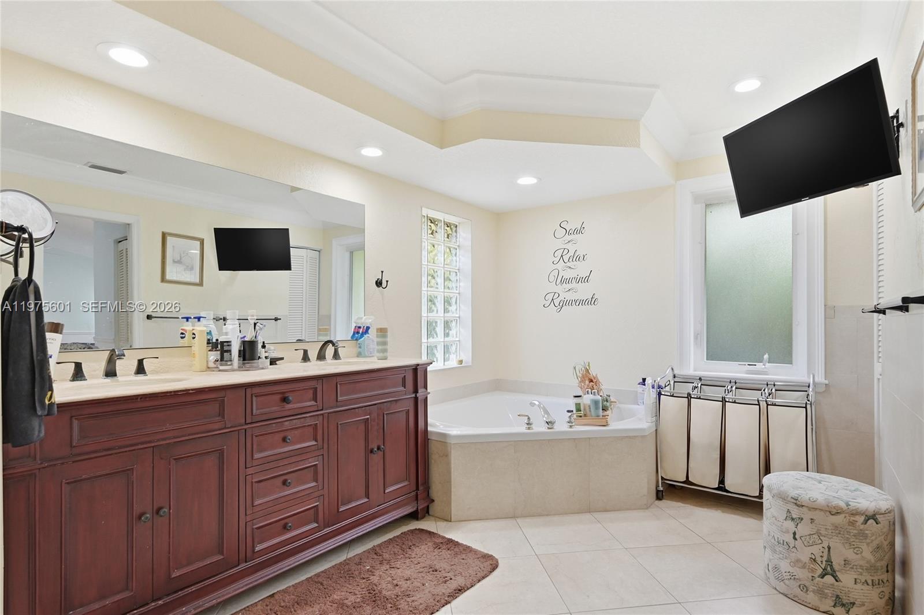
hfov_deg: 90.0
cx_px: 462
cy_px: 308
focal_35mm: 18
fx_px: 462
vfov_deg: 67.4
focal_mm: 18
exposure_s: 1/2500
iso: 2500
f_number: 8
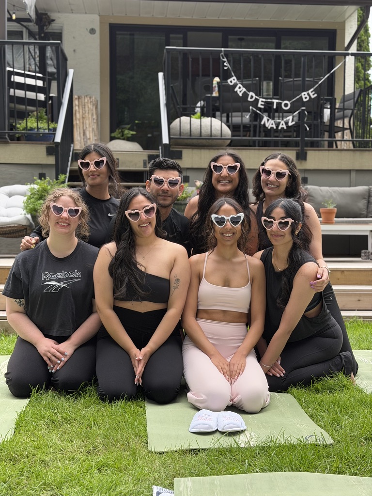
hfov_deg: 30.3
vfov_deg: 39.7
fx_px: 688
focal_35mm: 48
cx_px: 186
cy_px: 248
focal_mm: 6.76
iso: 100
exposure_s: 1/794
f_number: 1.78
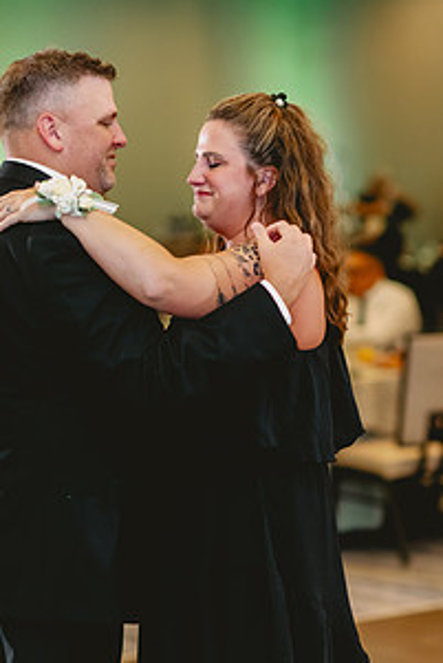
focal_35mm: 127
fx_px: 2341
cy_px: 489
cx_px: 190
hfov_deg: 10.8
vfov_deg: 16.1
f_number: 2
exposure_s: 1/125
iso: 2500
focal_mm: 85
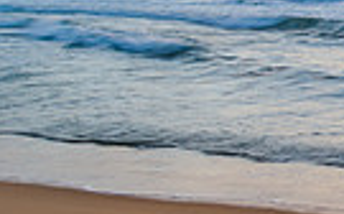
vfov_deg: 11.9
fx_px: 993
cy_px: -83
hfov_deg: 15.3
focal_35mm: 106
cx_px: 711
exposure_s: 1/6
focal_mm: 24
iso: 125
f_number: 18
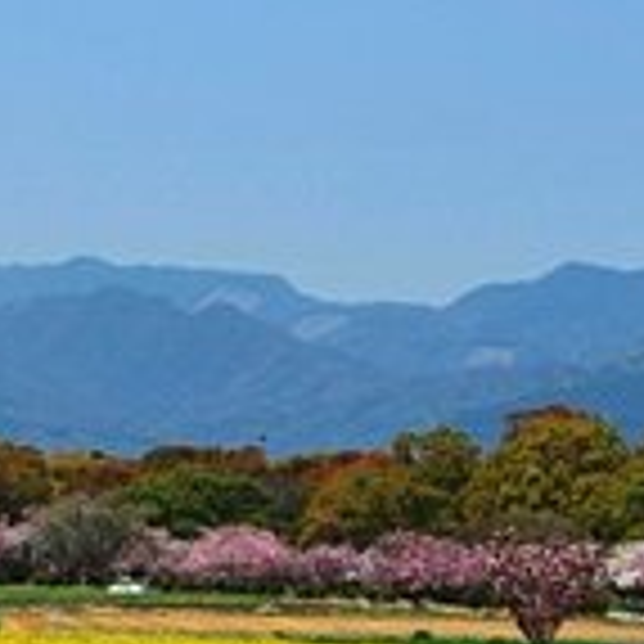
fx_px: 4988
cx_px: -824
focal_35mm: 237
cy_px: 1112
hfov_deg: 7.0
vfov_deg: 7.2
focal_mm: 50
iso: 200
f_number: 11
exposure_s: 1/500
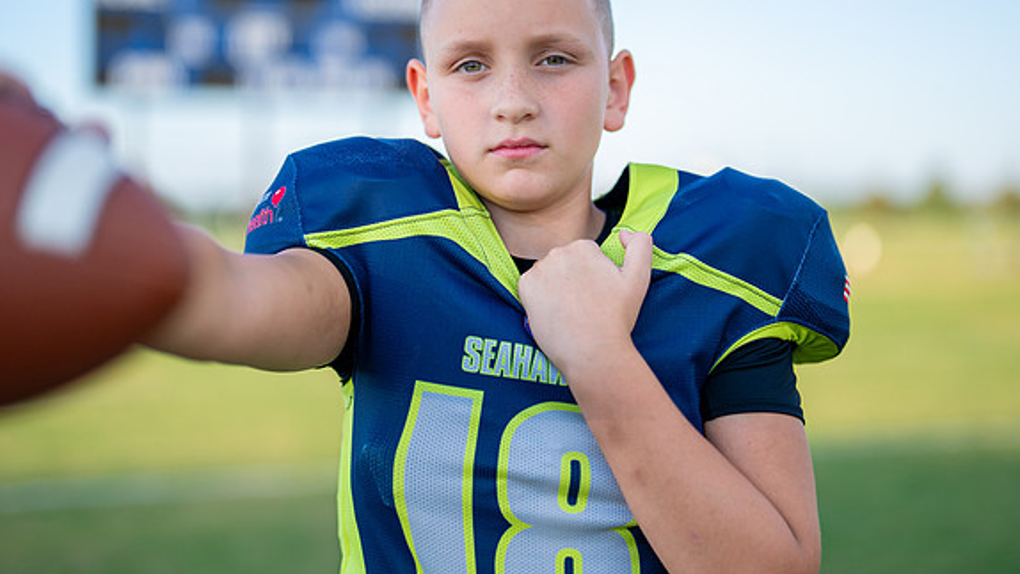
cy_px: 214
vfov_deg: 18.5
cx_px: 520
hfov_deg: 32.4
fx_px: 1758
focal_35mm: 65
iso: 100
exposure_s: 1/2500
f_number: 1.2
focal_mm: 50
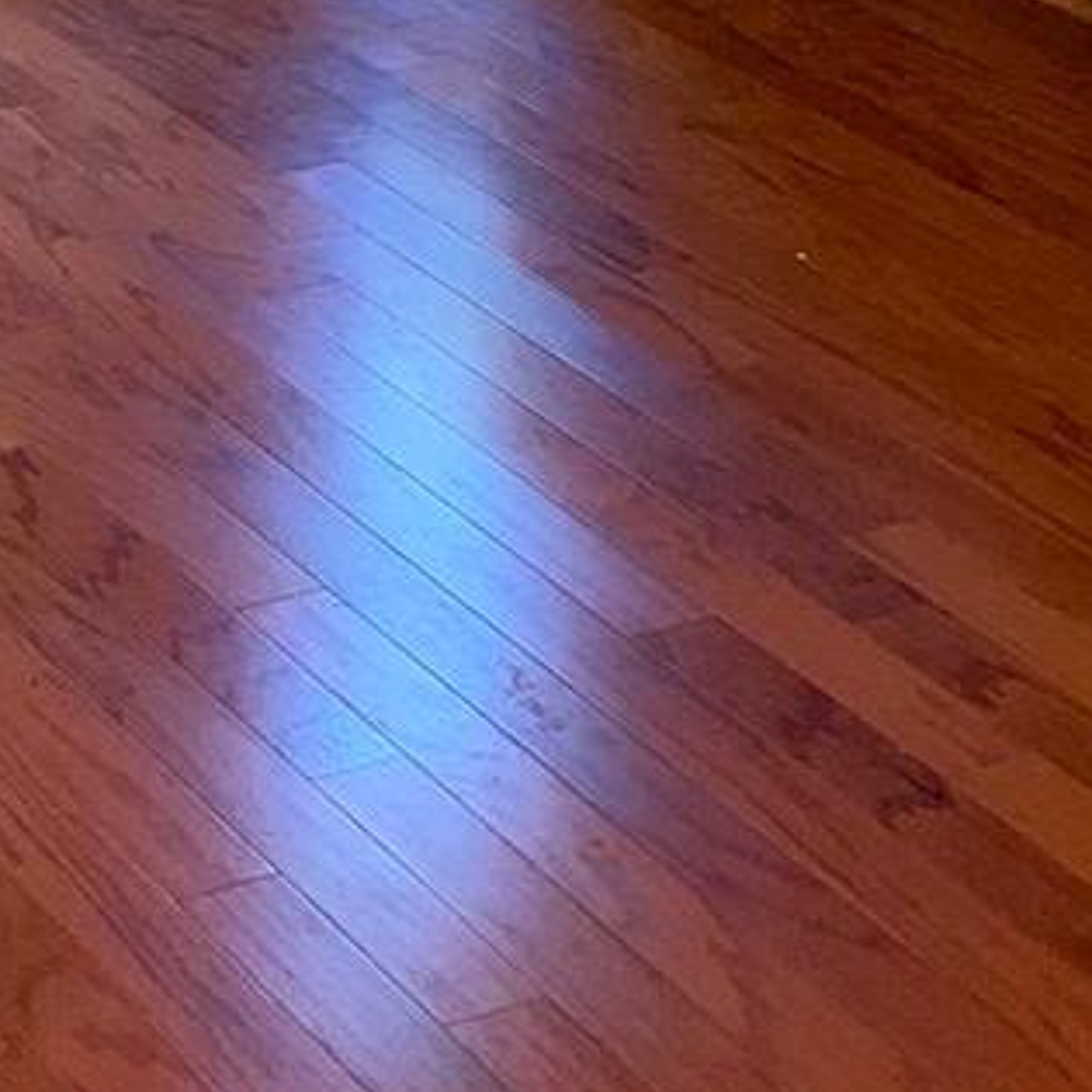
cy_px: -971
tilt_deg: -6.9
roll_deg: +0.5
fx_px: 3997
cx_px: -593
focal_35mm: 112
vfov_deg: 13.6
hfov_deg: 14.4
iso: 400
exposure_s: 1/30
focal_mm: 4.25
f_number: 1.8
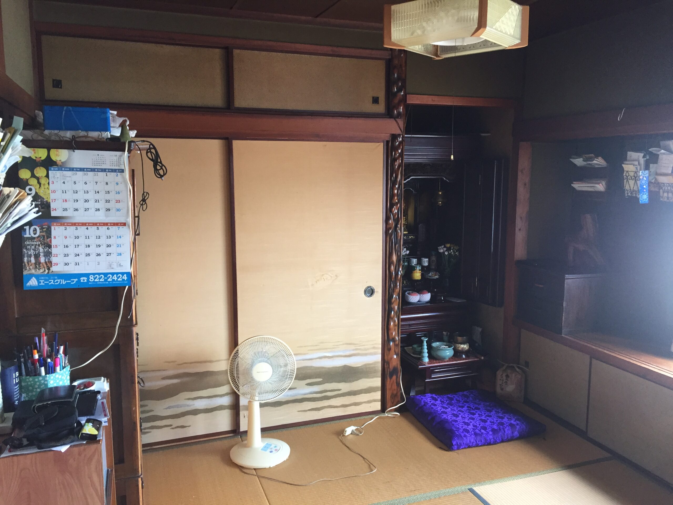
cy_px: 252
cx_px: 336
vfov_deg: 48.2
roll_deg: +0.3
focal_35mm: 29
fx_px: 564
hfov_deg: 61.7
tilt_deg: -7.2
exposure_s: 1/30
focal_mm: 4.15
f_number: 2.2
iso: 100
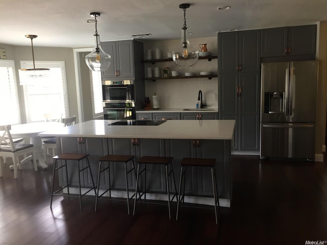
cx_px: 164
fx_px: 274
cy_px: 122
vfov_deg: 48.2
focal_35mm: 29
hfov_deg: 61.7
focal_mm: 4.15
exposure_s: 1/30
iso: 64
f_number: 2.2
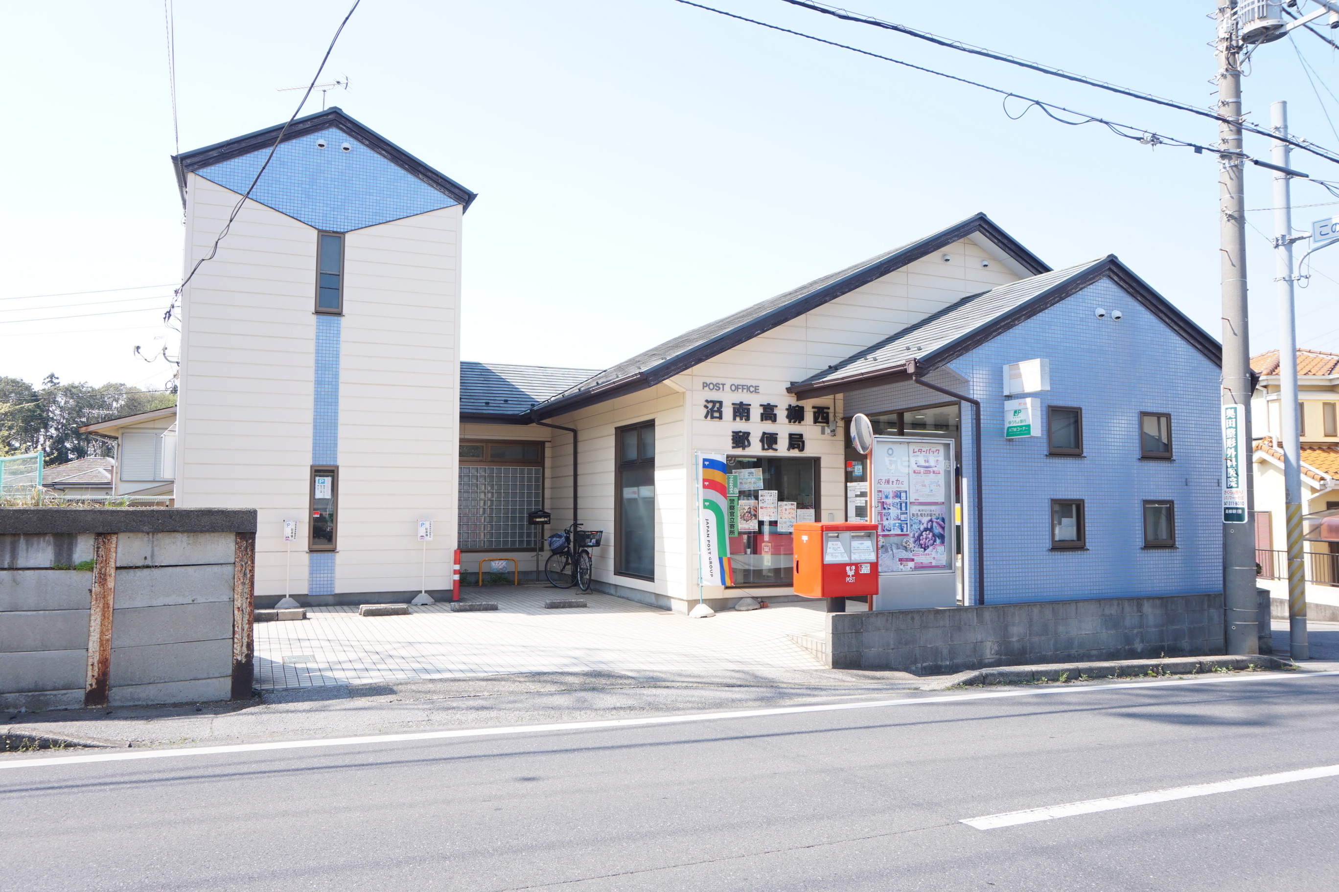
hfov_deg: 73.7
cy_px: 446
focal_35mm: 24
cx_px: 670
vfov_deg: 53.1
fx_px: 893
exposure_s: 1/100
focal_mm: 16
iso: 100
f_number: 7.1
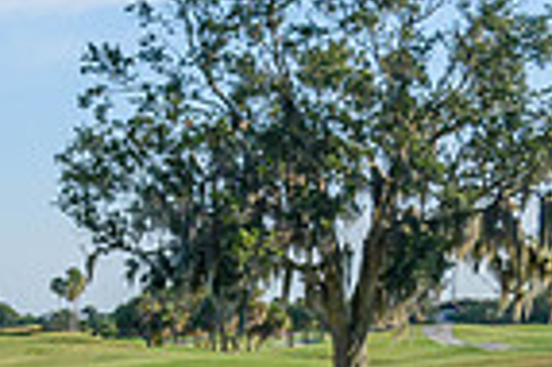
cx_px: -552
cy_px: 423
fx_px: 2052
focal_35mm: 134
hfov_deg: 13.2
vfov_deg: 10.1
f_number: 9
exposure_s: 1/320
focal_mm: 22
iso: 200
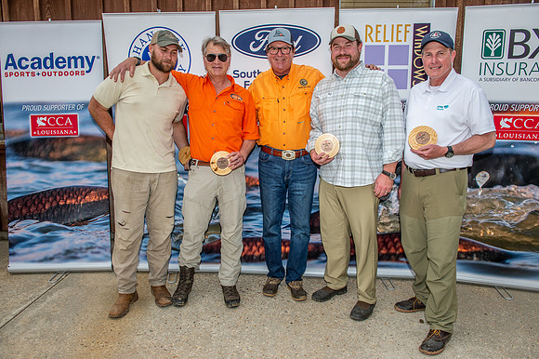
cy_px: 180
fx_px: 404
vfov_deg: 47.9
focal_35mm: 27
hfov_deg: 67.4
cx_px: 270
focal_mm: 27
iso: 160
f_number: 6.3
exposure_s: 1/200
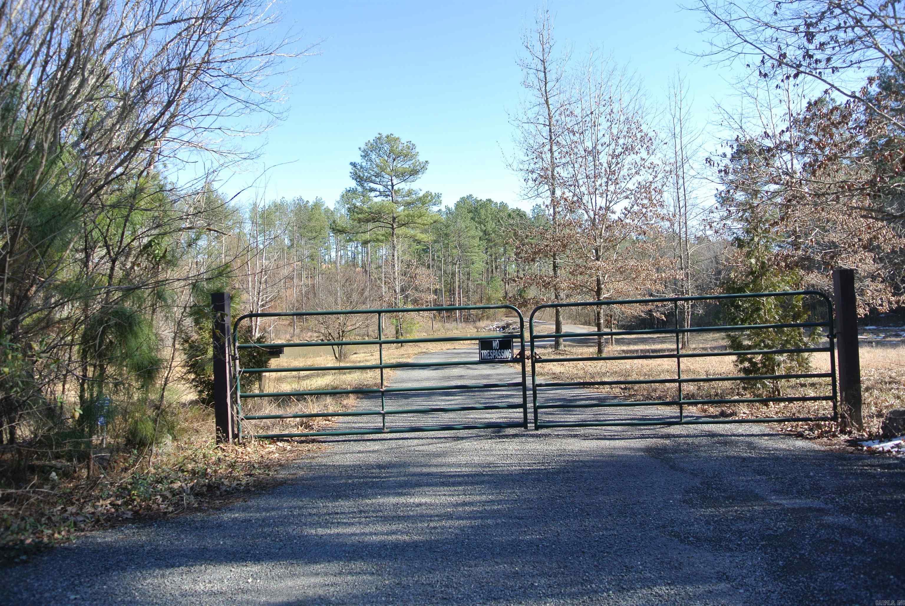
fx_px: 680
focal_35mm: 27
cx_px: 452
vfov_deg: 48.0
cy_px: 303
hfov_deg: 67.3
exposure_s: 1/250
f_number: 5
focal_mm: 10
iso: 100
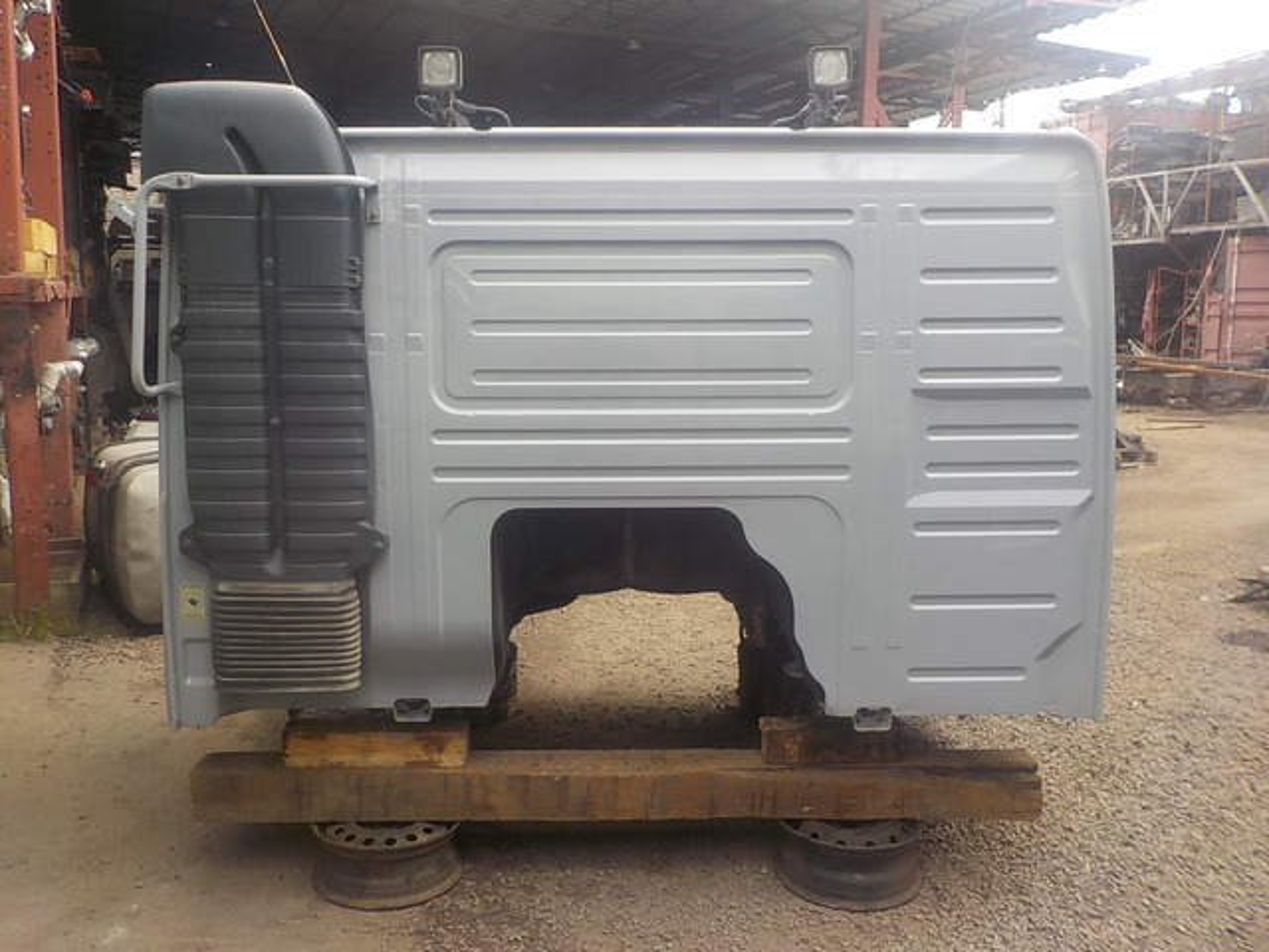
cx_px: 634
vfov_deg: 46.8
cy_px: 476
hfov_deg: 60.0
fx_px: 1100
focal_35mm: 30
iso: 125
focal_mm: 4.1
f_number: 3.3
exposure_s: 1/125
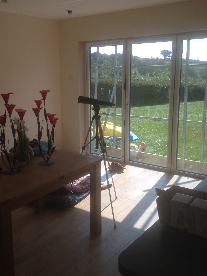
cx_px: 81
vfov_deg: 45.7
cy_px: 125
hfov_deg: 35.0
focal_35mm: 41
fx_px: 327
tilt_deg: -14.4
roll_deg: +1.3
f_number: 2.4
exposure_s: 1/577
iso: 50
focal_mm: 4.12
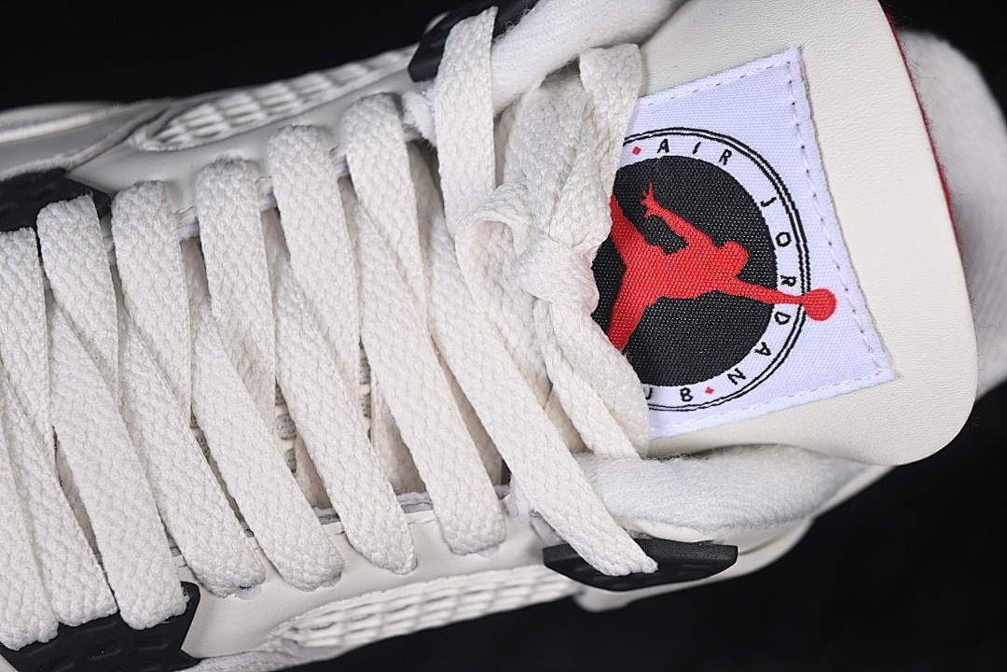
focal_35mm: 75
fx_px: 2098
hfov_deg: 27.0
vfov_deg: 18.2
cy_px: 336
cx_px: 504
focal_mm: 50
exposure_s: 1/80
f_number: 7.1
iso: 160
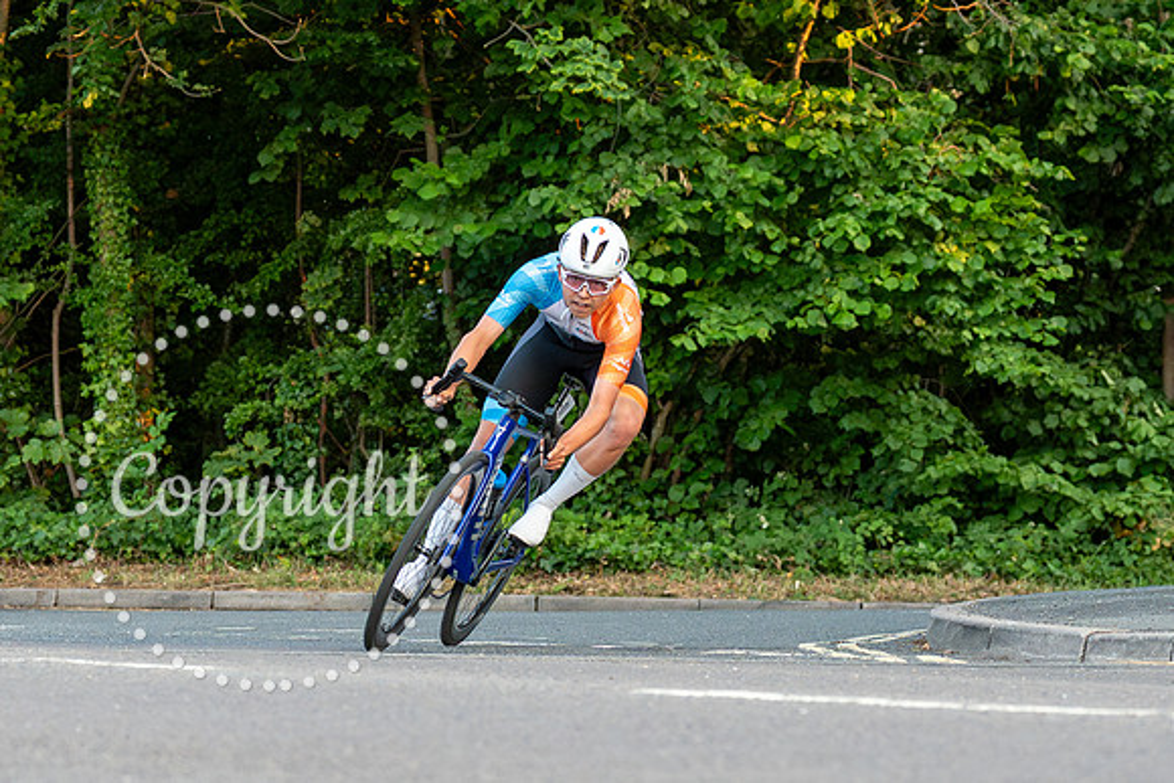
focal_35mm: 172
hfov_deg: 11.9
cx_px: 612
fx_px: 5618
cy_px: 629
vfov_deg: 8.0
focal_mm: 70
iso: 1000
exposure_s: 1/800
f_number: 3.5
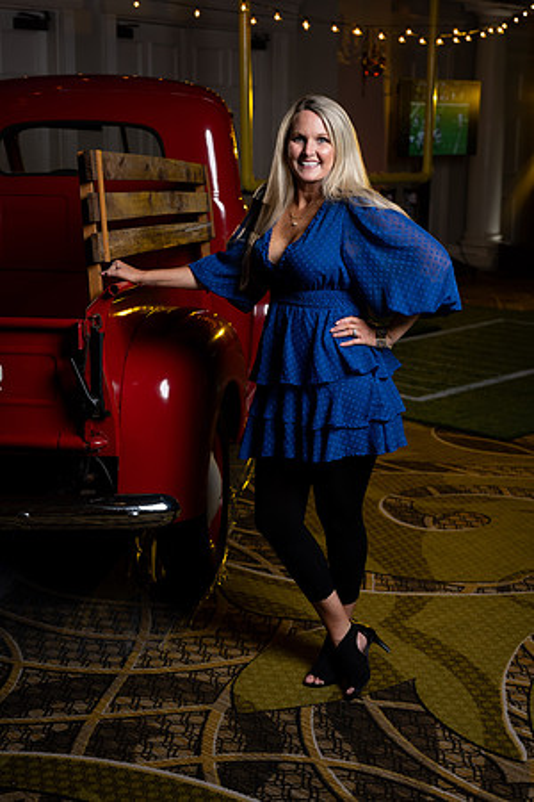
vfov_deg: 39.6
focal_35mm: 50
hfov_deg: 27.0
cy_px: 401
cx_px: 267
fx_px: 1112
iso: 200
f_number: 4
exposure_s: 1/125
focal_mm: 50
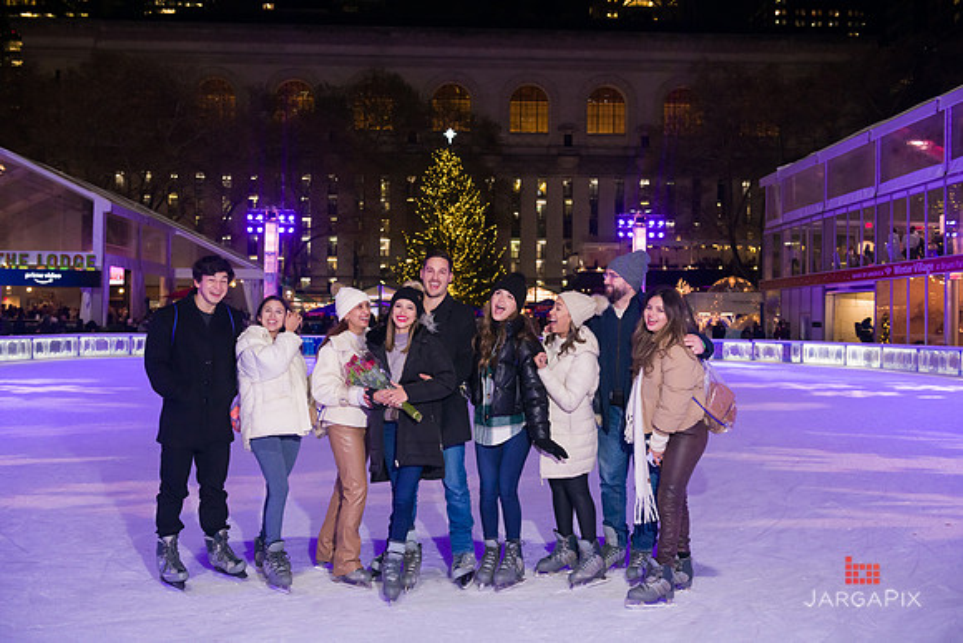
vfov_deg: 38.9
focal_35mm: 34
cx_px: 482
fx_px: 910
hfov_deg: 55.8
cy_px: 322
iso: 2000
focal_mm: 34
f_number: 4
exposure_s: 1/200
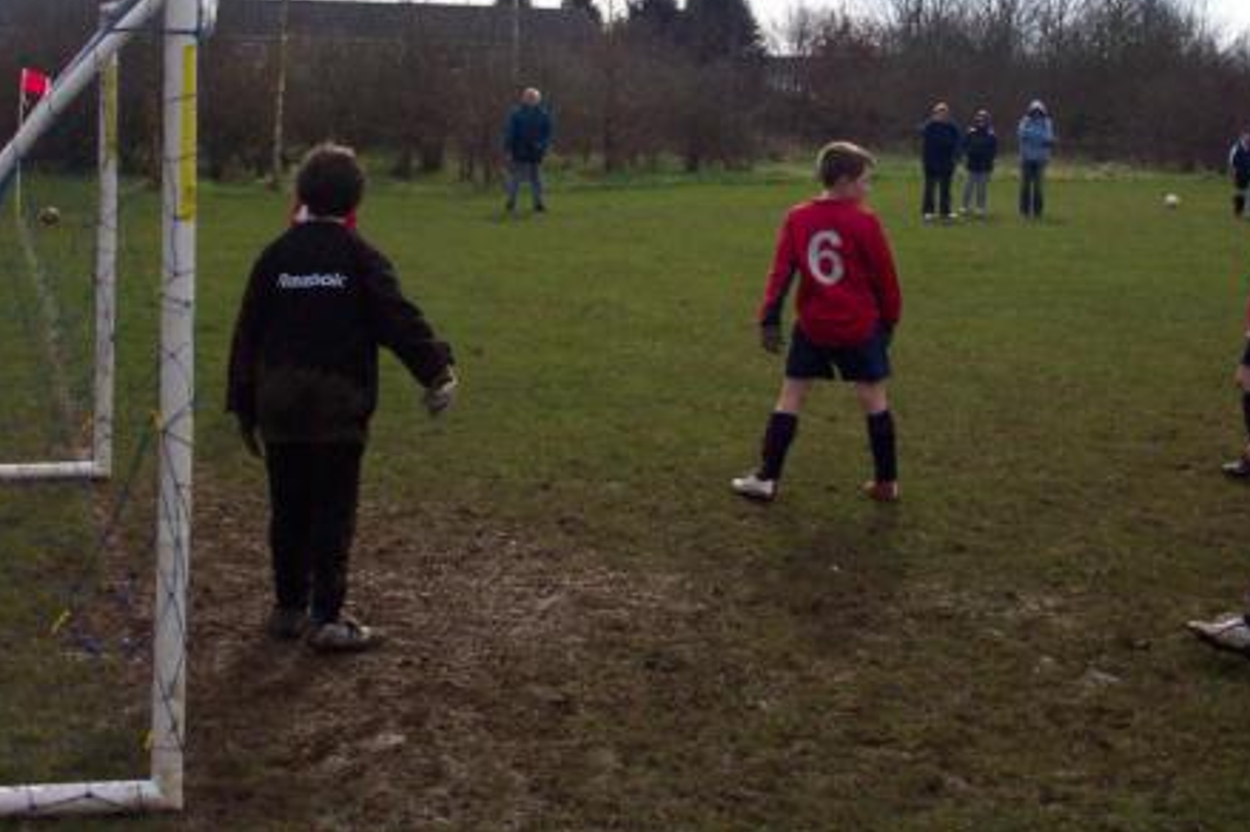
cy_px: 242
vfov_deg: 26.2
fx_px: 1769
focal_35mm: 51
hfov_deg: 38.9
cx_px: 629
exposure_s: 1/250
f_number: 9.5
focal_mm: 7.5
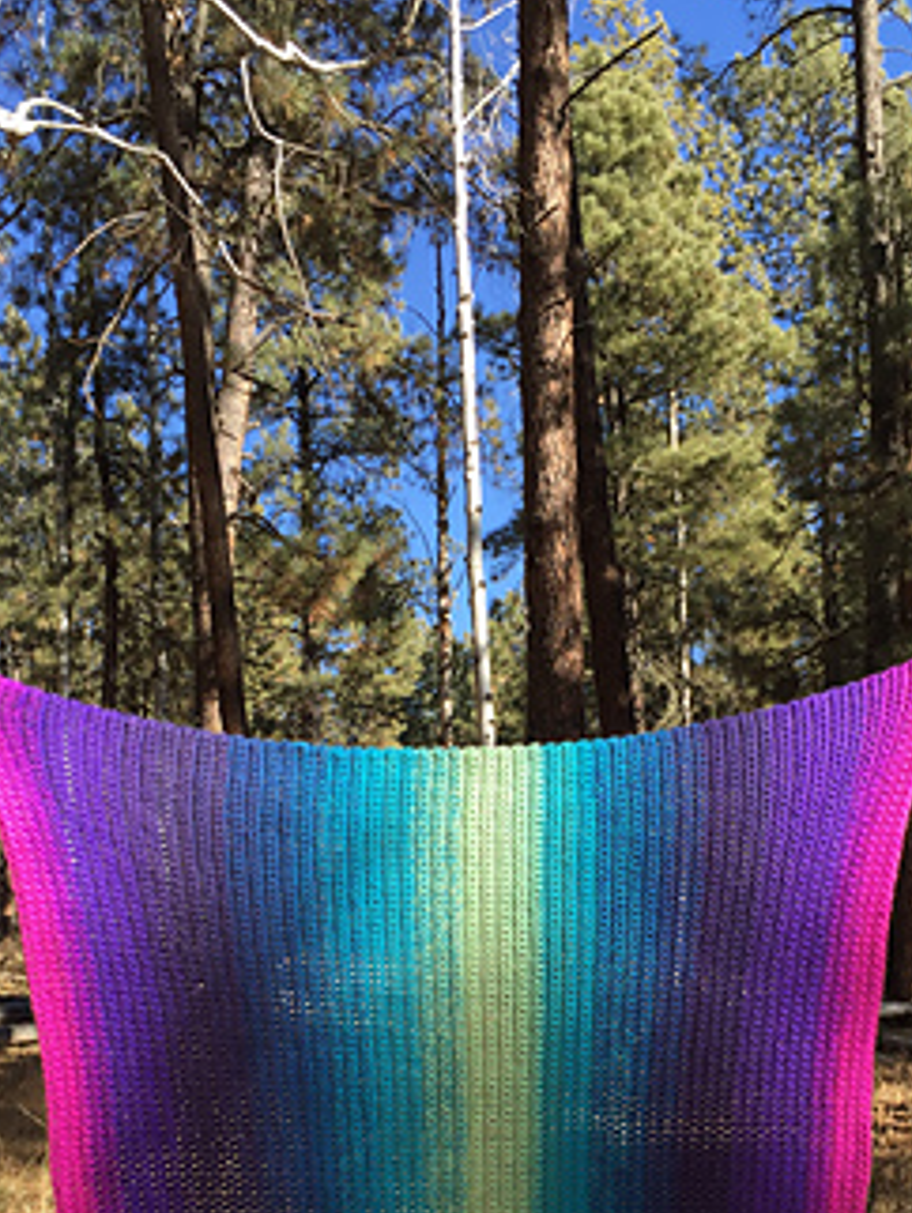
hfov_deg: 32.2
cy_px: 889
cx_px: 496
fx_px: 1579
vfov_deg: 41.0
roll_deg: +0.5
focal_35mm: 45
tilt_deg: +4.0
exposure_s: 1/581
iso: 32
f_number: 2.2
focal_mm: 4.15
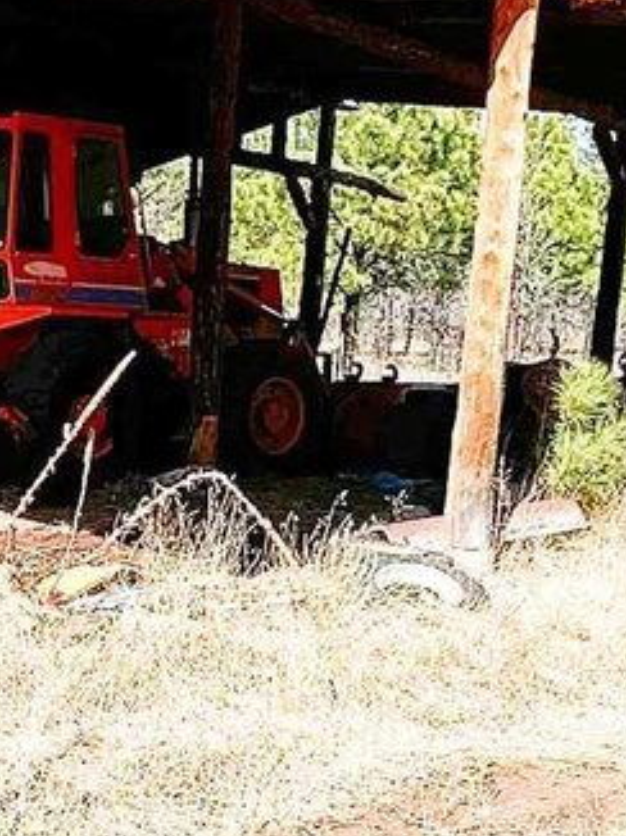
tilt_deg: -8.2
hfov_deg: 21.9
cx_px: 113
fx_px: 1593
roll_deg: -3.8
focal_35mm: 66
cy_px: 641
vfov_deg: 28.9
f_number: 2.2
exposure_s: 1/1742
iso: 50
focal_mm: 2.22
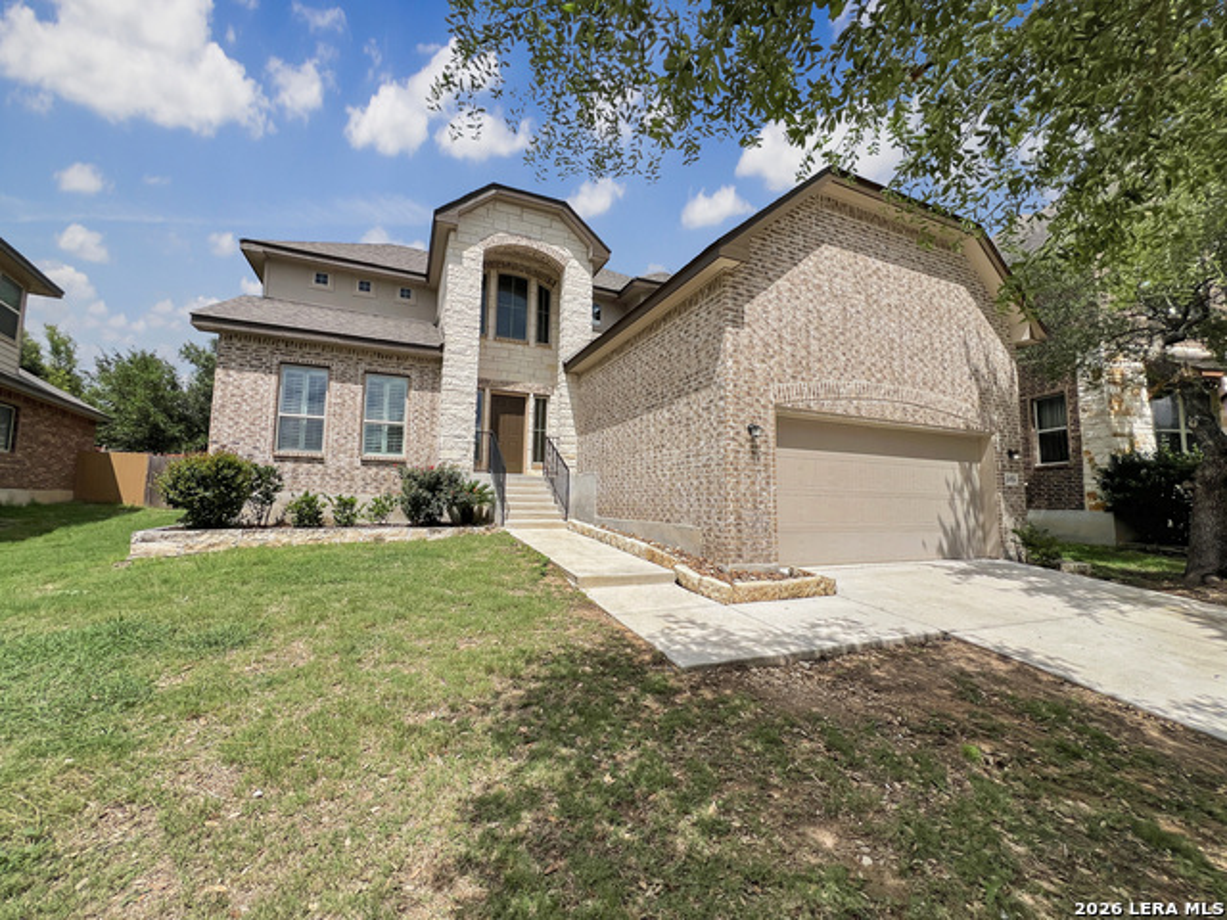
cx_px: 614
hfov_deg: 106.2
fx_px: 461
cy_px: 460
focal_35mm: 13
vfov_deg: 89.9
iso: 32
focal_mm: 1.57
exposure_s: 1/3774
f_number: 1.8
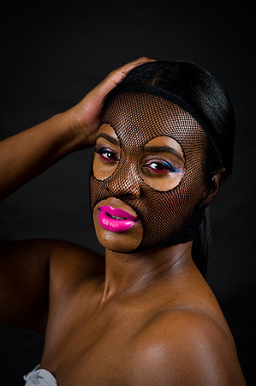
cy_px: 193
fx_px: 2138
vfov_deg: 10.3
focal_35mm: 200
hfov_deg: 6.9
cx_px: 128
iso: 200
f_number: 5.6
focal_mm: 200
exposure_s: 1/125
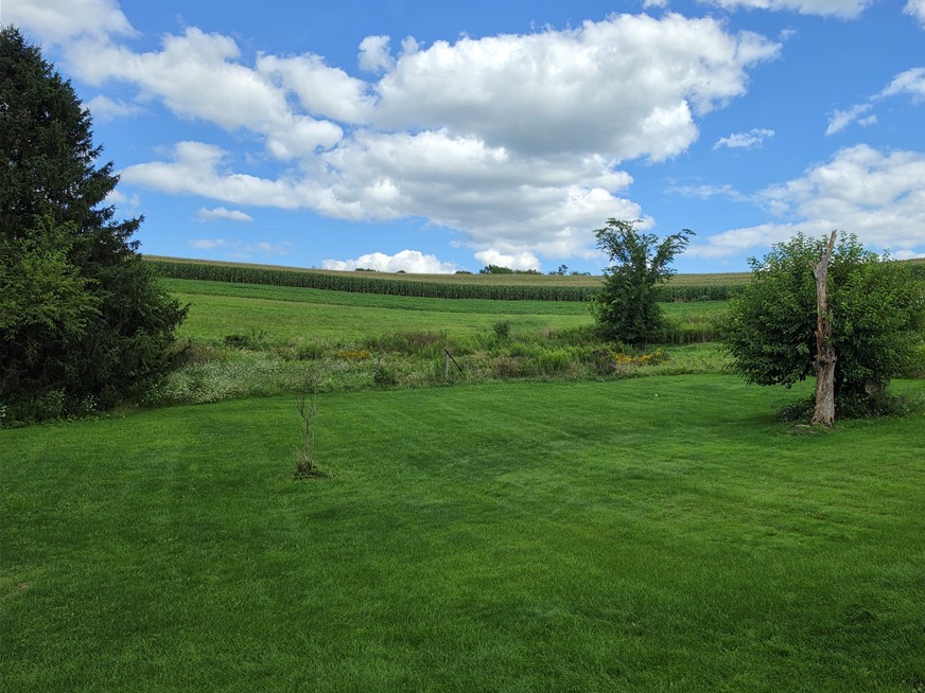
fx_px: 721
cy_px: 316
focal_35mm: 27
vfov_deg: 51.3
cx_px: 542
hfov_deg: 64.9
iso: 64
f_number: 1.4
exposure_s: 1/6806
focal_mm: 6.5
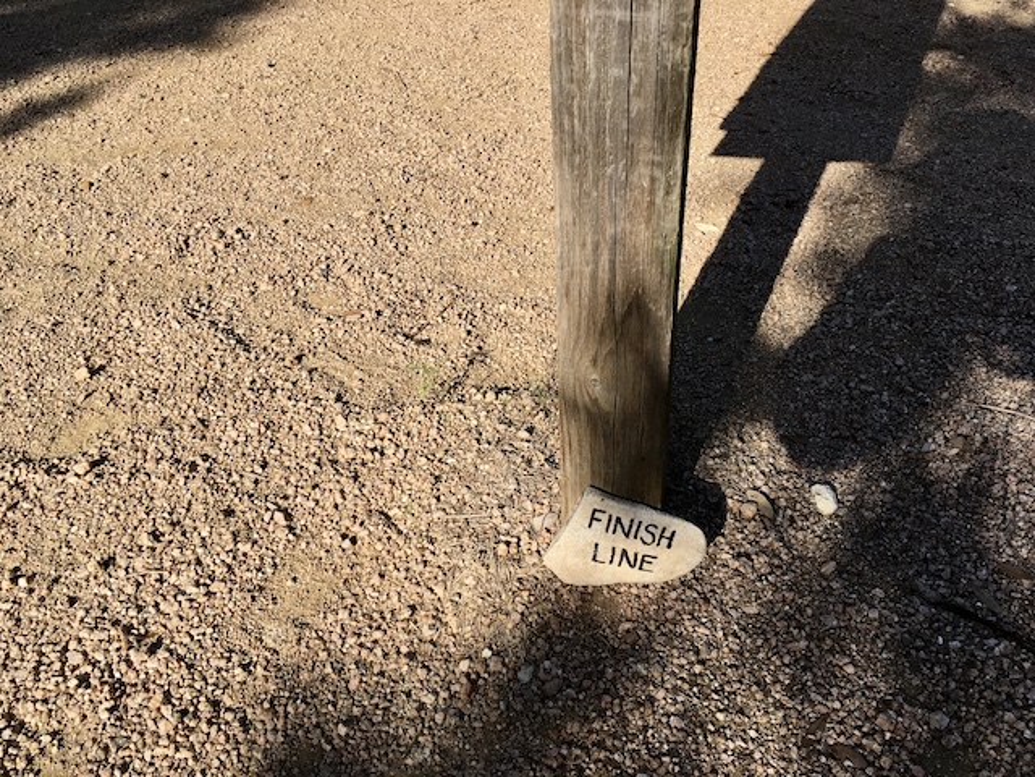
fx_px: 867
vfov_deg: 48.2
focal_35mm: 29
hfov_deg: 61.7
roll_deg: +4.0
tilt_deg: -36.9
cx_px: 518
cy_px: 388
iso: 25
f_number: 2.2
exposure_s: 1/999
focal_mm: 4.15
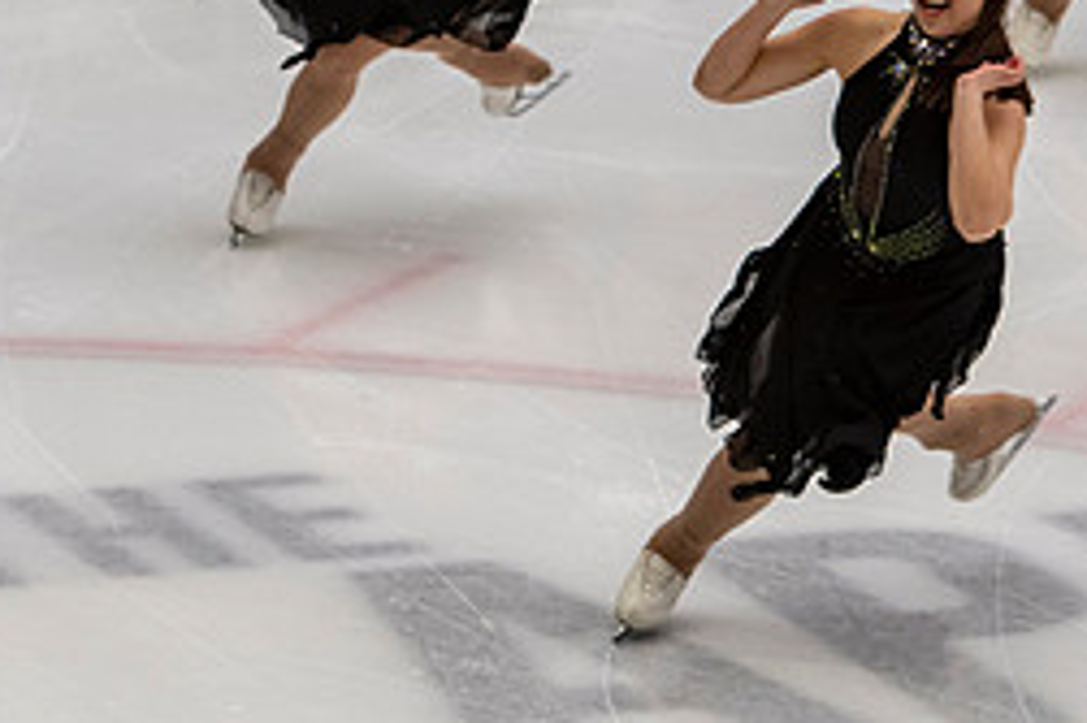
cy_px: 84
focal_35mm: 382
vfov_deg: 3.6
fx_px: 11526
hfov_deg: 5.4
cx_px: 987
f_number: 5.6
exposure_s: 1/320
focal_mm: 110
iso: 1100
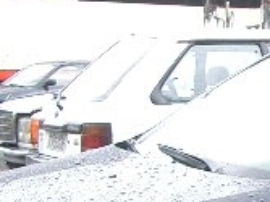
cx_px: 454
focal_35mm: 134
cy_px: 265
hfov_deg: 13.5
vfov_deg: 10.8
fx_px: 1044
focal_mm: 5.8
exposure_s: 1/60
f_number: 2.6
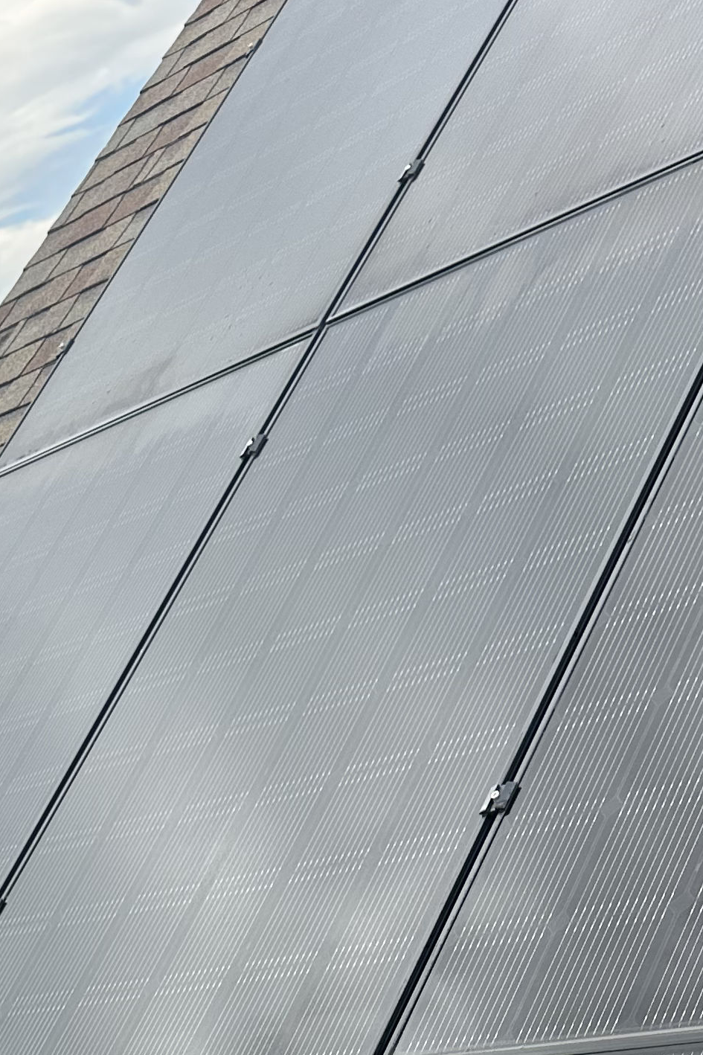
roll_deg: +22.9
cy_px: 1367
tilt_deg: -19.8
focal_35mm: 71
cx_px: 348
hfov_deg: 19.2
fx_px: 2080
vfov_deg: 24.8
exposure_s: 1/864
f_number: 1.78
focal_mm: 6.86
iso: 80
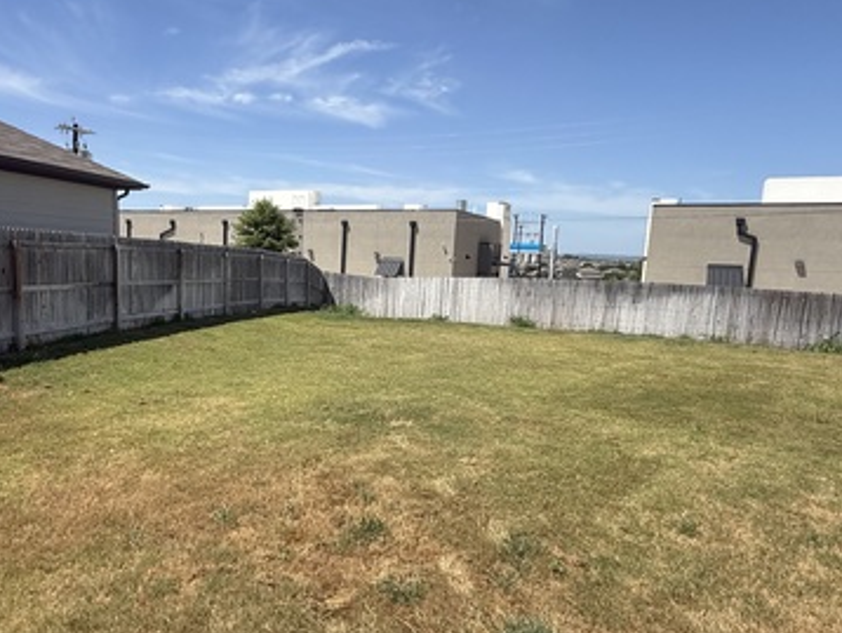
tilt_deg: -7.5
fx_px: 609
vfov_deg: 54.9
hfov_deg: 68.3
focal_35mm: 25
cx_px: 318
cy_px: 341
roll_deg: -0.8
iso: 50
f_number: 2.2
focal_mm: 2.22
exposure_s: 1/2237
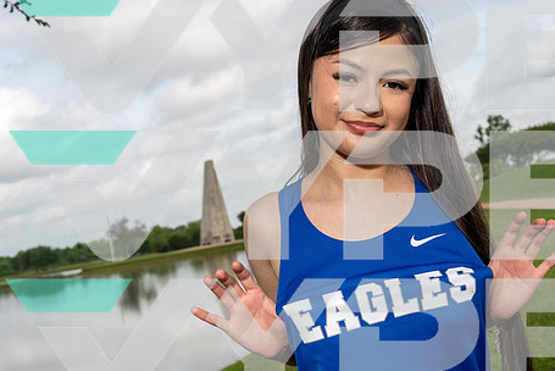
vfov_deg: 26.5
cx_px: 320
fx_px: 787
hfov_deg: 38.8
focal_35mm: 51
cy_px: 196
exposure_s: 1/250
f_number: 8
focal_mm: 40
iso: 100
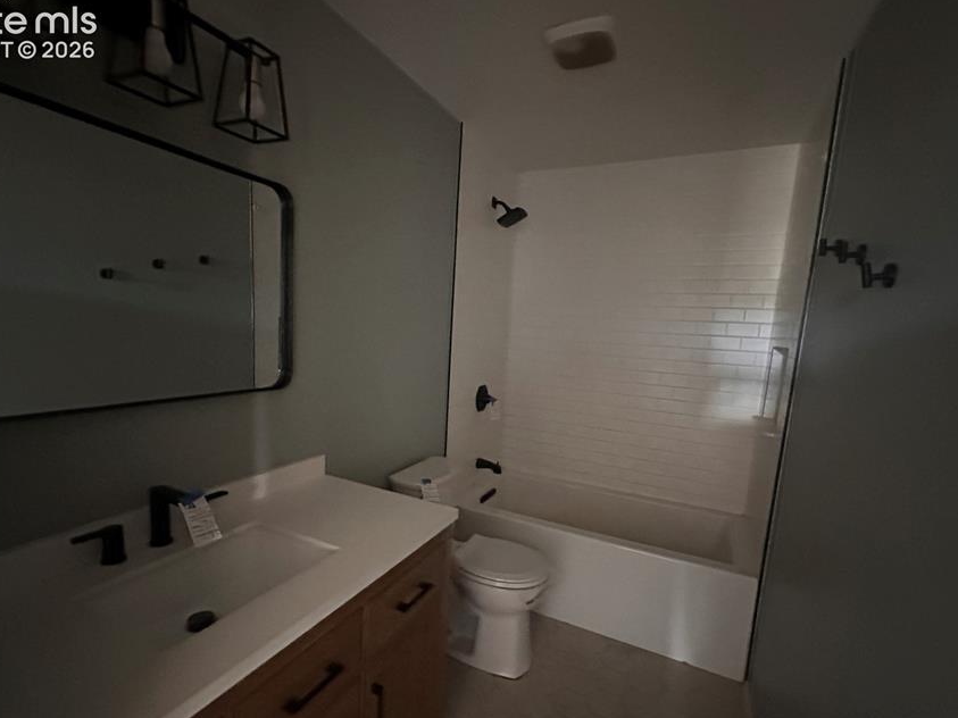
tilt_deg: -8.7
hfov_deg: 91.0
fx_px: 470
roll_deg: -3.0
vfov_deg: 74.5
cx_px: 457
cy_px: 394
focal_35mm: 17
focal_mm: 2.22
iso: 1600
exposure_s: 1/30
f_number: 2.2
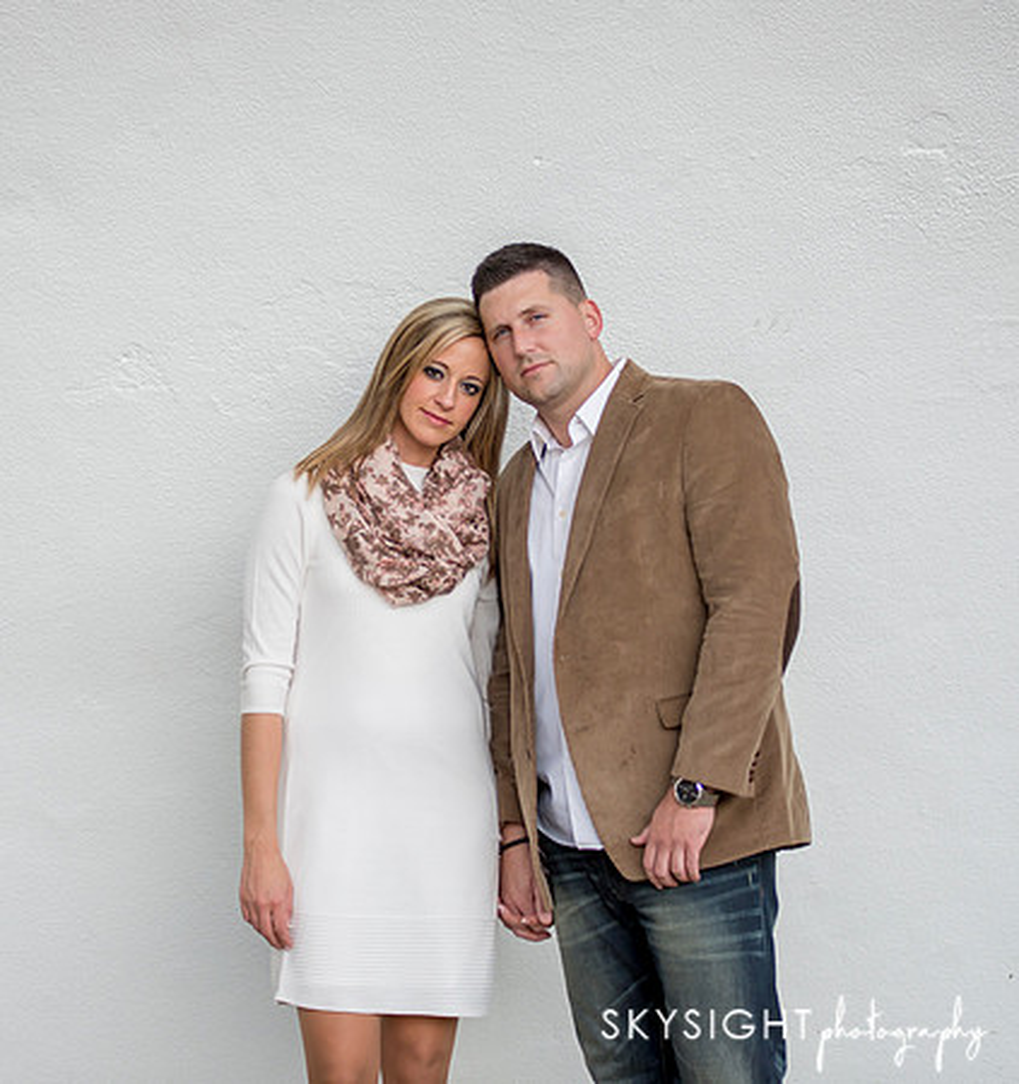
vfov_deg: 17.1
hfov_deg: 16.1
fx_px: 3611
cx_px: 431
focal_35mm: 105
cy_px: 542
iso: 800
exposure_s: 1/250
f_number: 2.8
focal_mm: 80
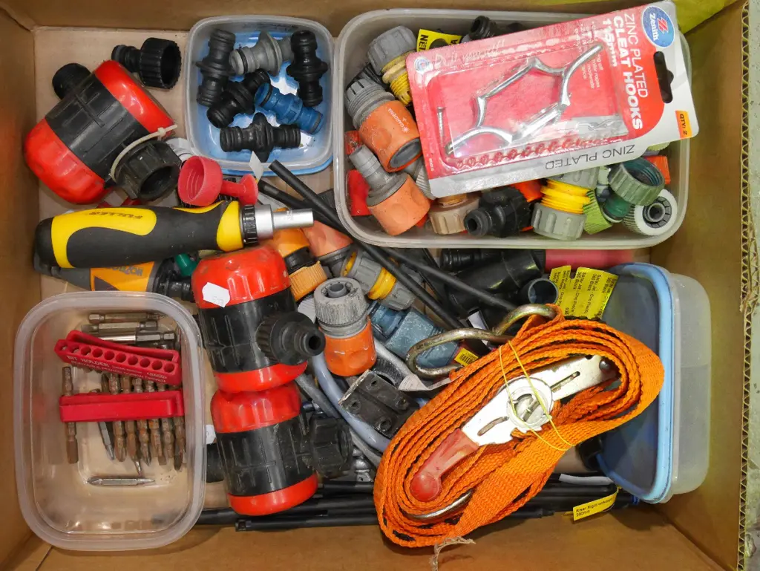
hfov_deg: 46.8
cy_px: 286
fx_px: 879
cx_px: 380
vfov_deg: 36.0
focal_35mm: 40
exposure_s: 1/60
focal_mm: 20
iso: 3200
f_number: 4.6
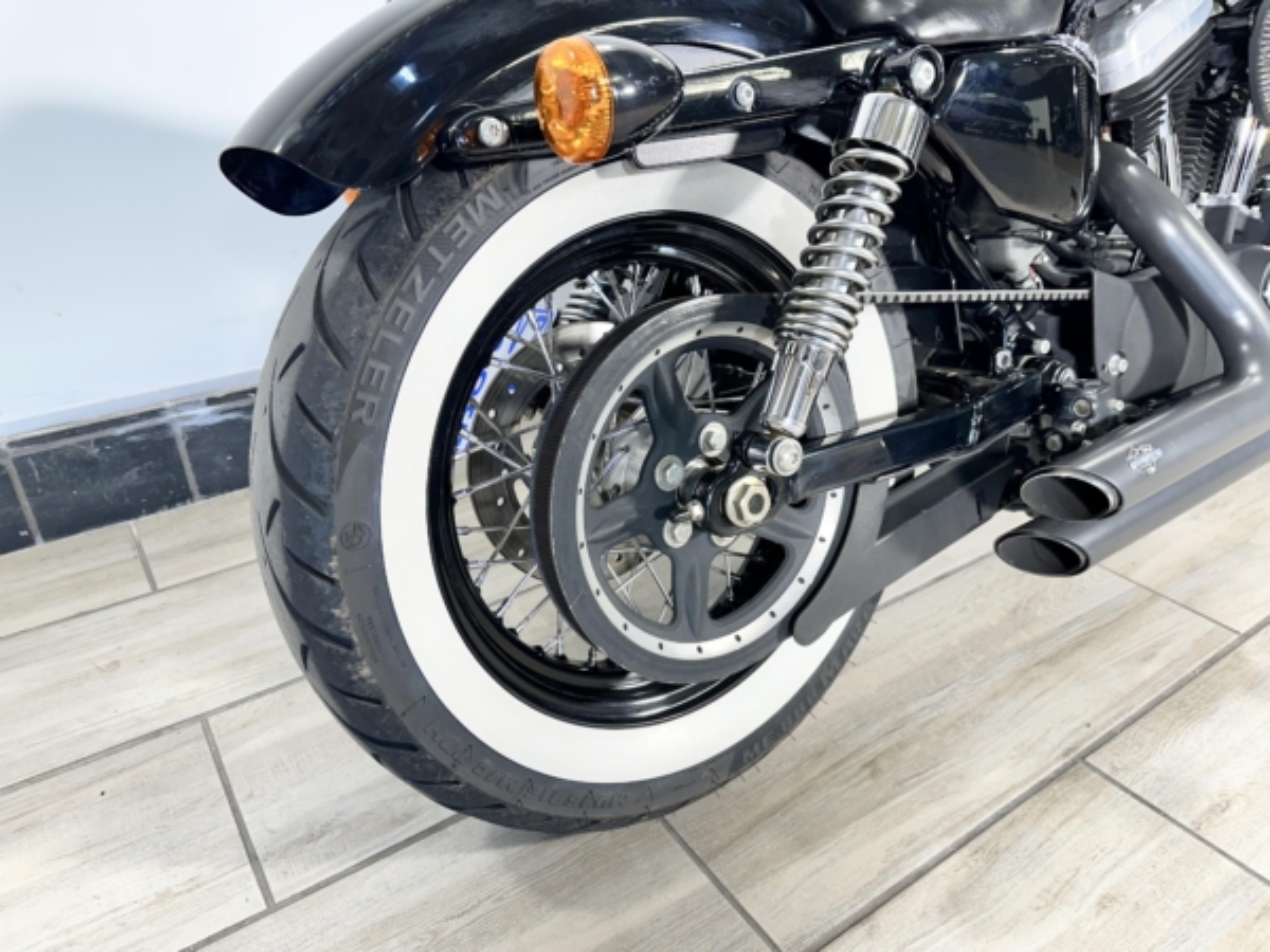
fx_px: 881
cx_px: 635
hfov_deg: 71.6
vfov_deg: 56.8
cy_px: 476
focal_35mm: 24
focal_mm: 6.86
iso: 100
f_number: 1.78
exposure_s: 1/100
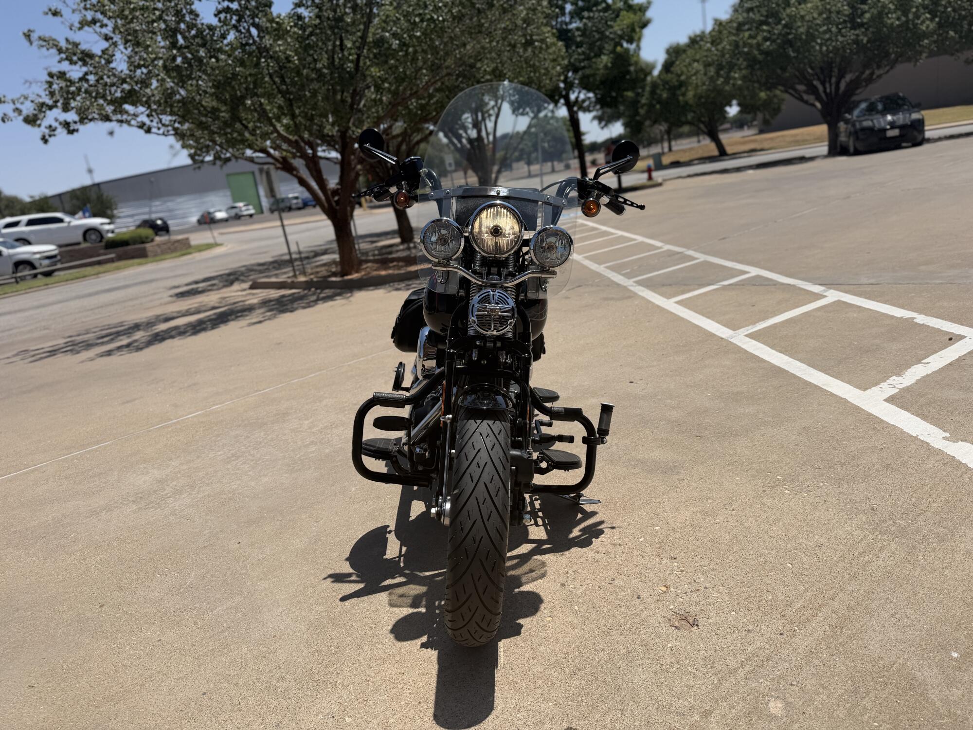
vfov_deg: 56.8
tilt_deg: -15.2
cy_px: 365
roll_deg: +9.0
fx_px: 675
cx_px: 486
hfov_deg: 71.6
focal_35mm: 24
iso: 80
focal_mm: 6.76
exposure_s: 1/8130
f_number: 1.78
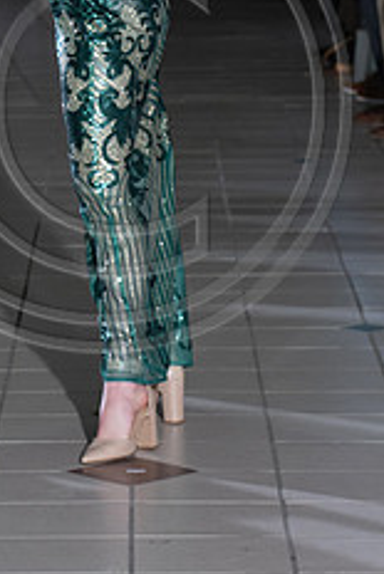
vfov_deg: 9.1
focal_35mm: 225
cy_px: 101
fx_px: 3594
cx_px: 102
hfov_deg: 6.1
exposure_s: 1/160
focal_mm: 116
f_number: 6.3
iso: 1000
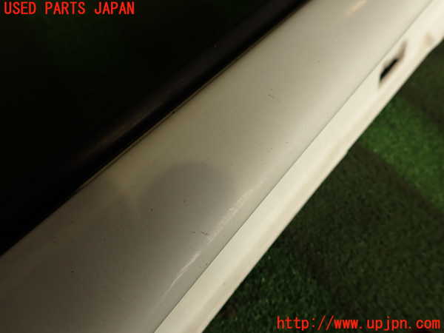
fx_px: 321
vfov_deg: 54.9
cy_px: 166
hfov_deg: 69.4
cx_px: 222
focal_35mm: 25
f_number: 2.8
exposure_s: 1/100
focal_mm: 4.5
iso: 100
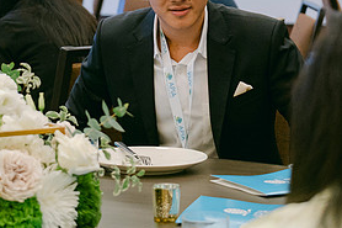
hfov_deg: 12.2
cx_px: 116
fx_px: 1604
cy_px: 67
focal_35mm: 169
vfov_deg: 8.1
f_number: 2.8
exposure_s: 1/250
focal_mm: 54.1
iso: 3200
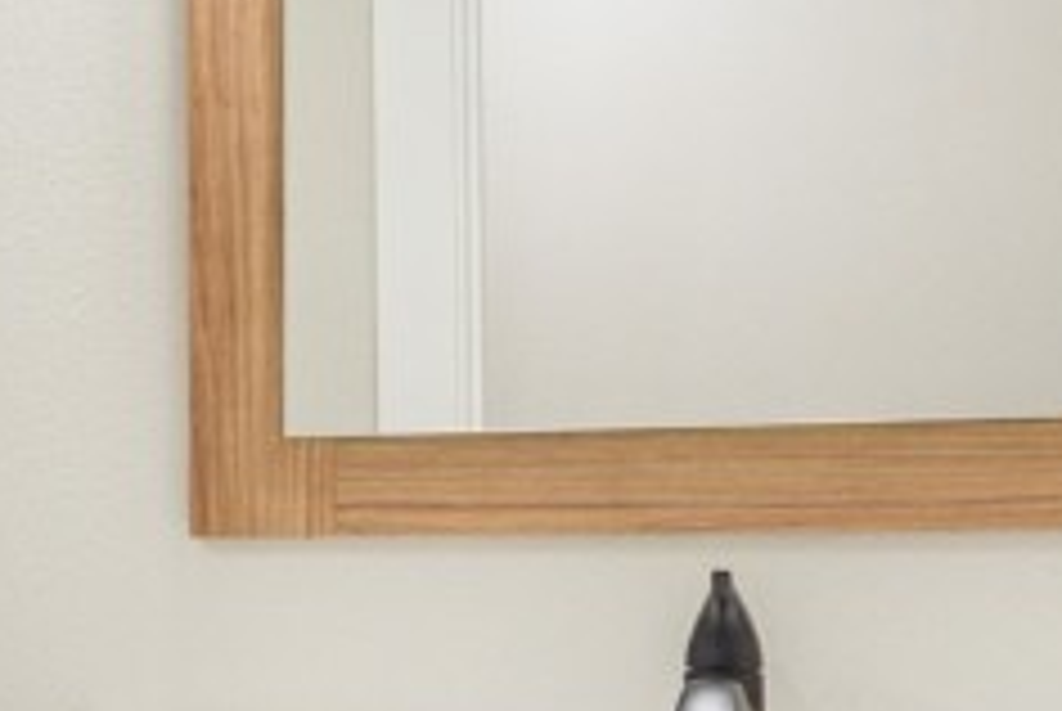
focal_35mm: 78
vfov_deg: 17.4
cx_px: -598
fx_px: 2304
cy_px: 540
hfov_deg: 21.2
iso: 400
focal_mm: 16
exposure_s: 1/15
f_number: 9
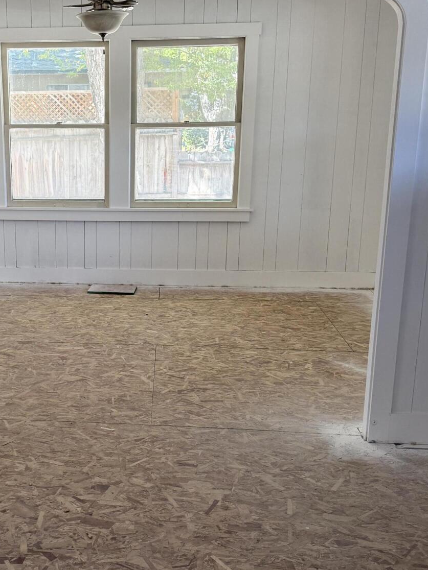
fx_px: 709
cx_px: 89
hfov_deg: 32.7
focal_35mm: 43
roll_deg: +0.5
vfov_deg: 43.9
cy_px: 286
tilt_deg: -12.5
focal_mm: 6.76
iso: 125
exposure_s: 1/169
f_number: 1.78
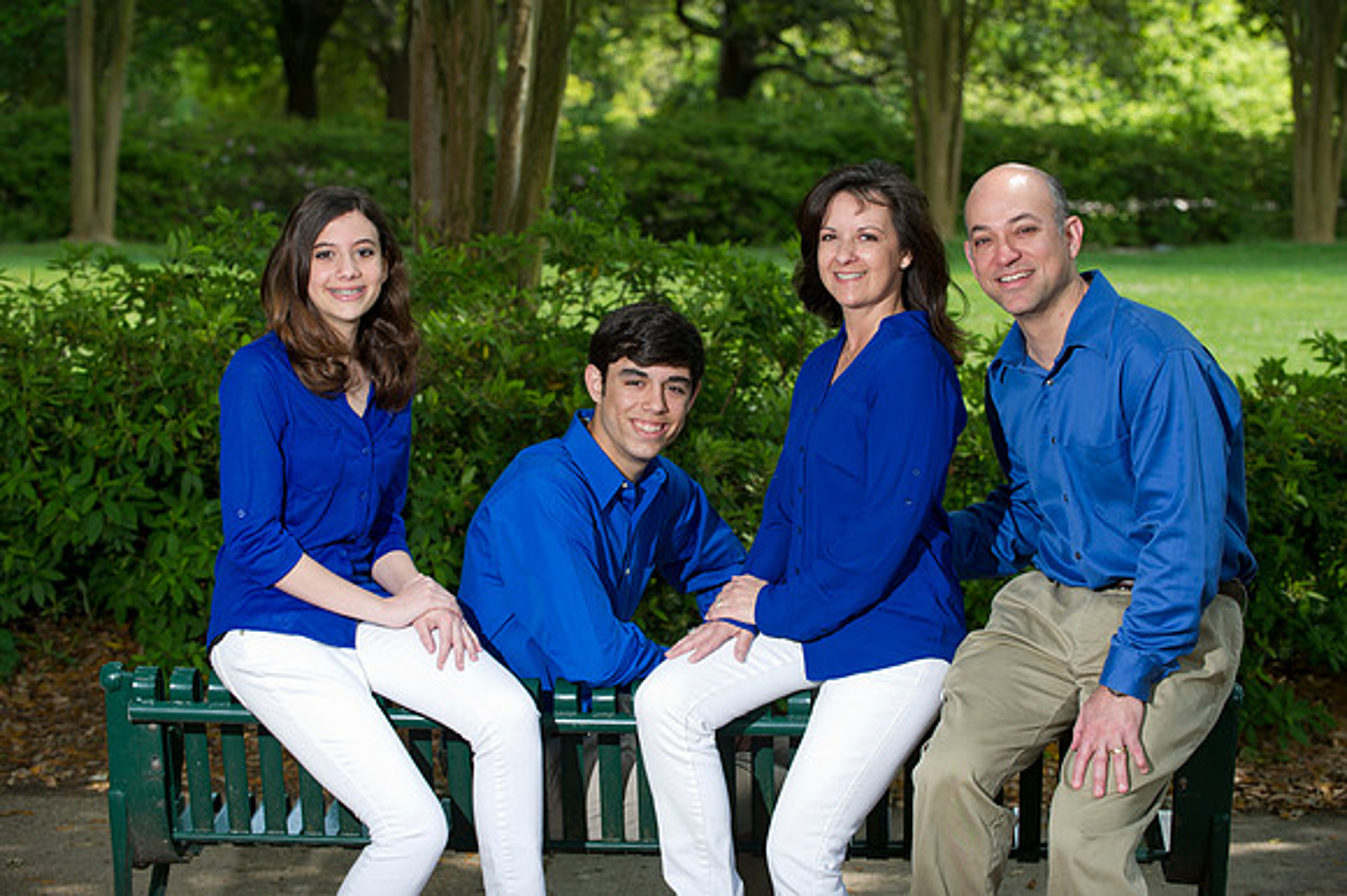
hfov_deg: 21.5
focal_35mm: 95
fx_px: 3552
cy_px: 448
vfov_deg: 14.4
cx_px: 674
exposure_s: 1/200
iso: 320
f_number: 4.5
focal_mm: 95
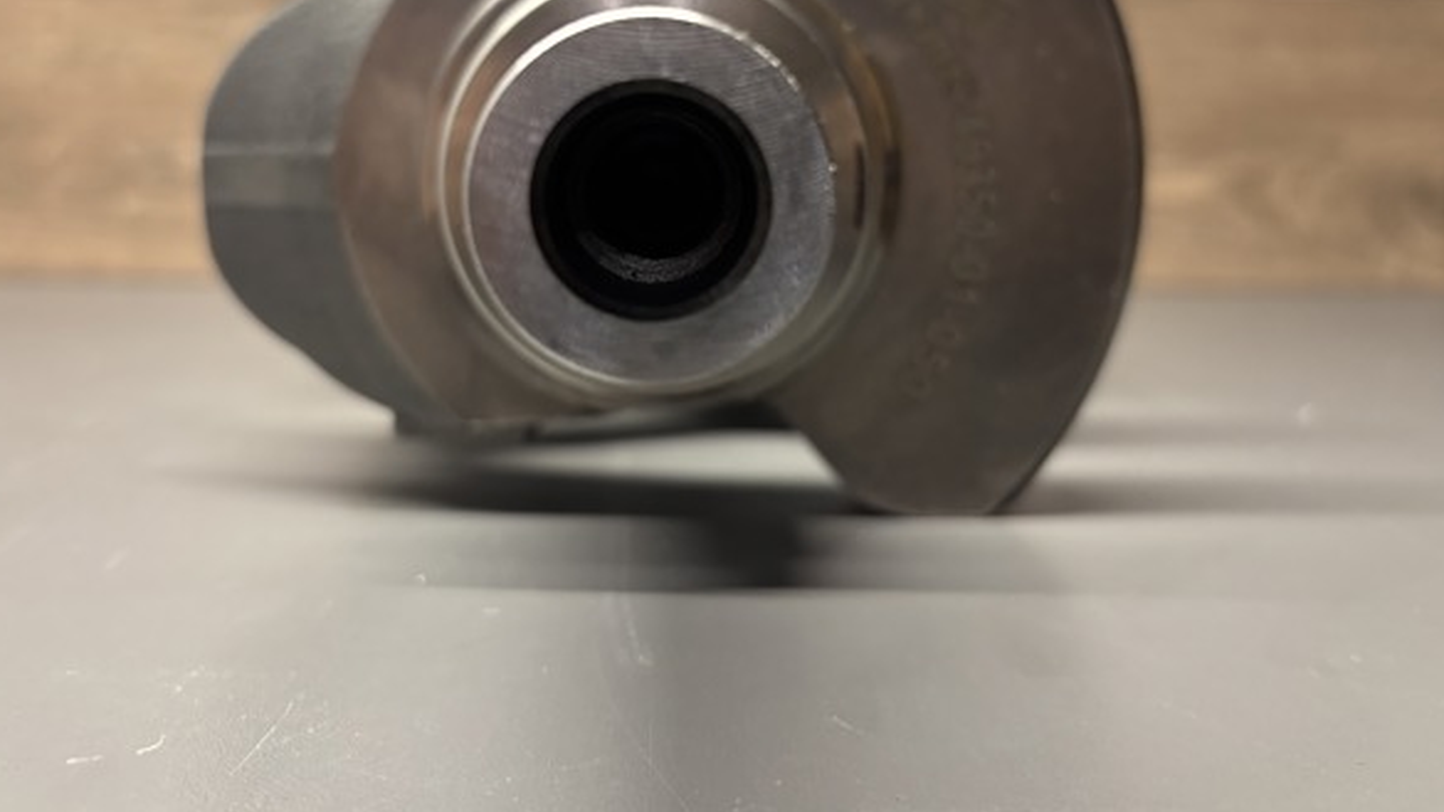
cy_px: 264
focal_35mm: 31
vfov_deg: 37.3
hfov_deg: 62.6
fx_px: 1187
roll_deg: -0.5
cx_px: 679
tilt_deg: -4.1
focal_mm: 5.96
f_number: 1.6
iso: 500
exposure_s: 1/33
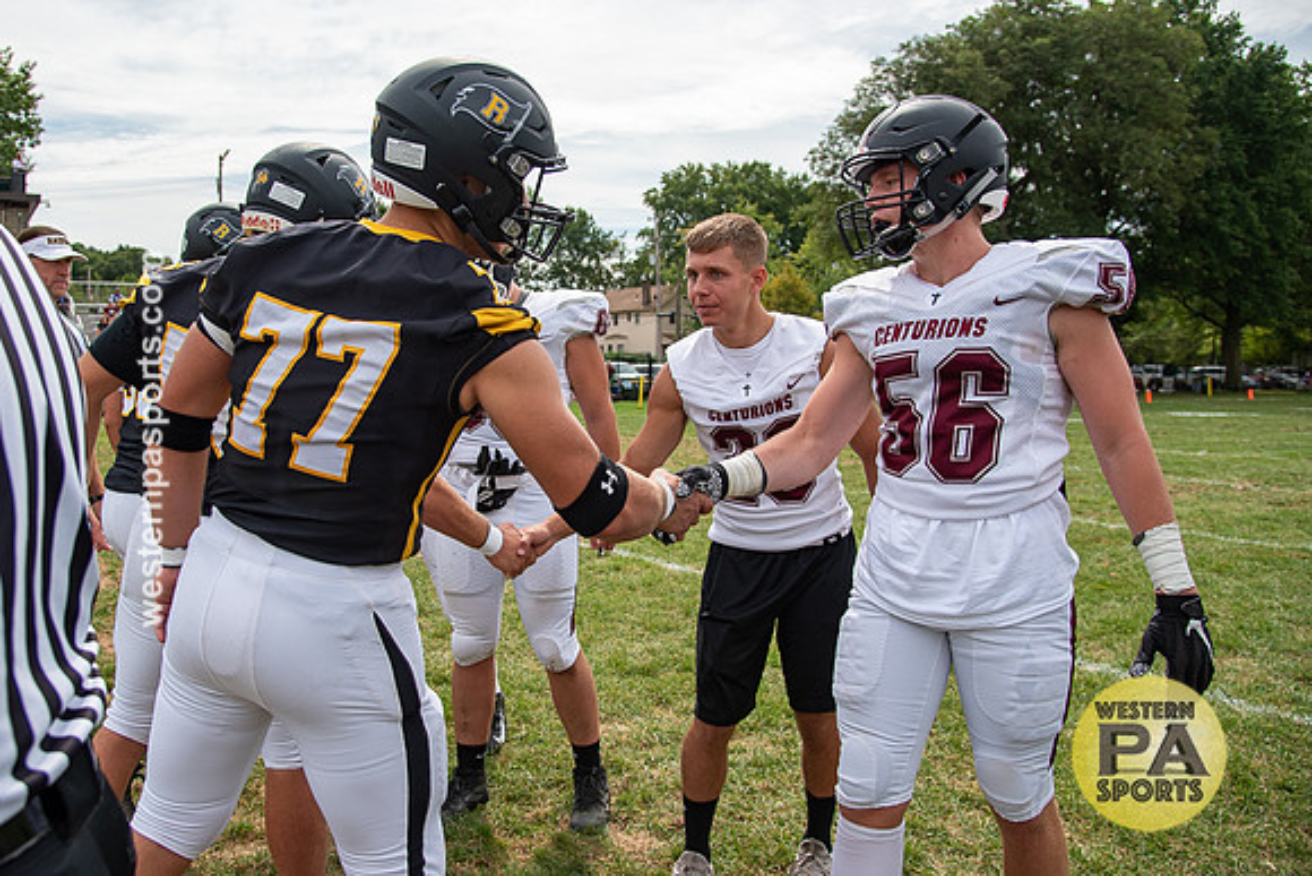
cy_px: 414
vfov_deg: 44.9
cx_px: 561
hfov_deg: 63.3
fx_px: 1059
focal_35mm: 29
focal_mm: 24
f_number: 4.5
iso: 200
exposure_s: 1/1600
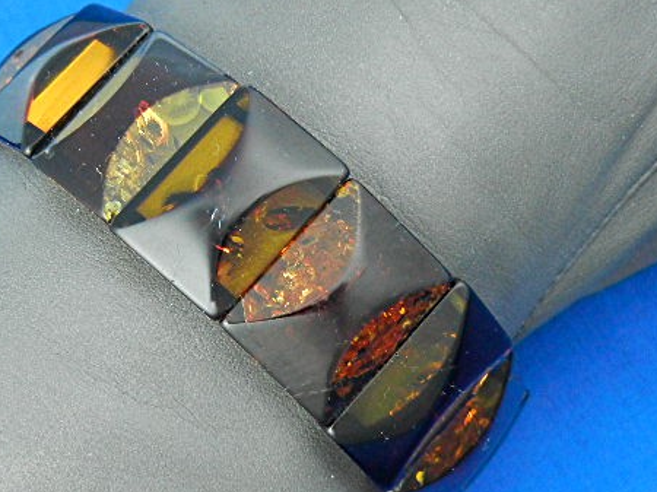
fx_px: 1593
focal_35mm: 84
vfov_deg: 17.6
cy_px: 267
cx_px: 244
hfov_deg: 23.2
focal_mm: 10.6
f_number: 4
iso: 200
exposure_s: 1/3.3
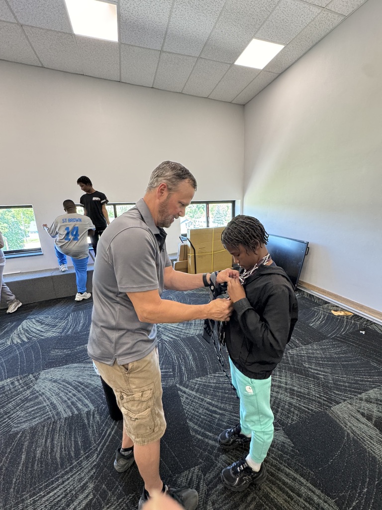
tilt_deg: -13.4
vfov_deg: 102.1
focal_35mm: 14
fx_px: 206
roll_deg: +2.4
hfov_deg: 85.7
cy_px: 255
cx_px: 191
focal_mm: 2.22
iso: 320
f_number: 2.2
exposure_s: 1/120
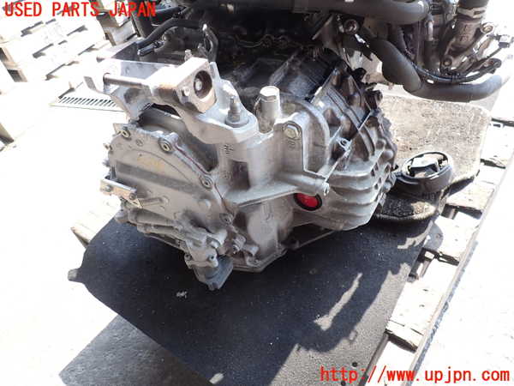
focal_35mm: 25
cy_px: 193
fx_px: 371
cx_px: 257
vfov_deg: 54.9
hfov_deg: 69.4
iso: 100
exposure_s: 1/100
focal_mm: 4.5
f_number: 2.8
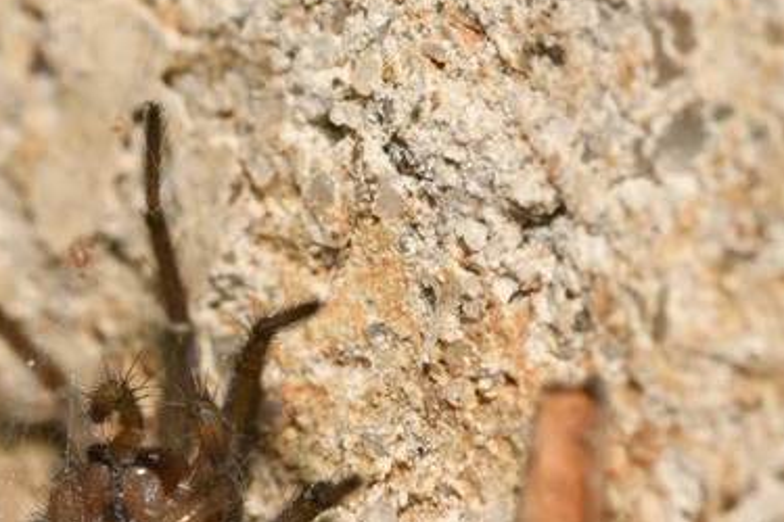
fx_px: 8782
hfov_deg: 5.1
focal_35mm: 403
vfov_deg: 3.4
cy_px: 635
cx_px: 115
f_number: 22
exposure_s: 1/60
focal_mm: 105
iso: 100
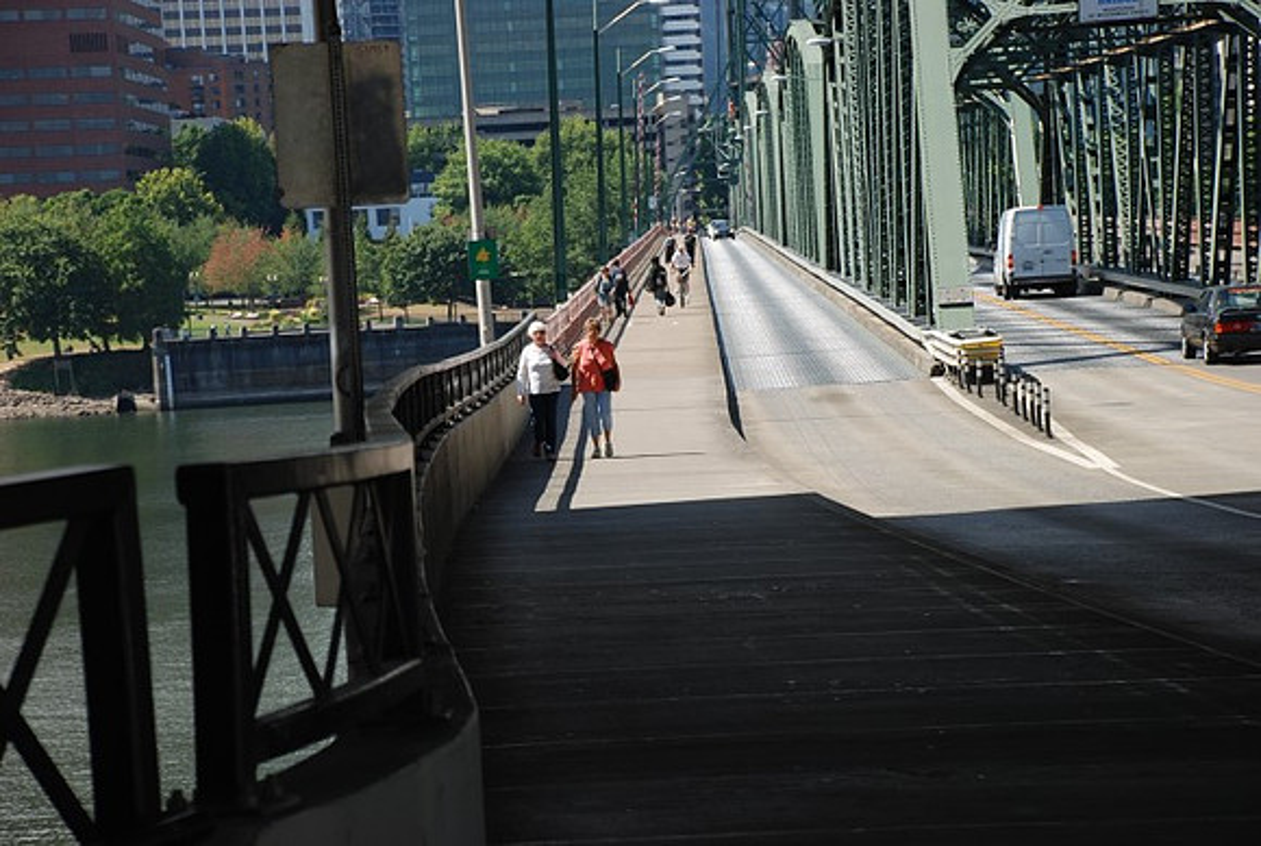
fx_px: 3684
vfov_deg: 13.1
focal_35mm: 105
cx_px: 630
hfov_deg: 19.4
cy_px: 423
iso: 100
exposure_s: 1/250
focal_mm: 70
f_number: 5.6
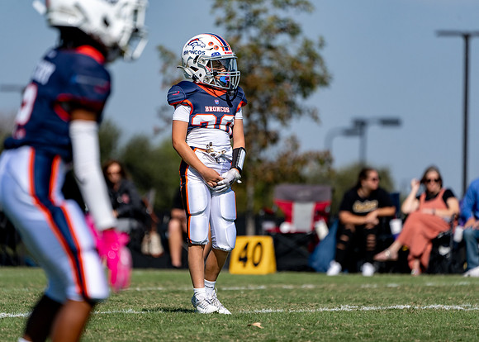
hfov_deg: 4.7
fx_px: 5896
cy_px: 170
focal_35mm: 434
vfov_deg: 3.3
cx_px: 227
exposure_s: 1/2000
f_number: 5.6
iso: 160
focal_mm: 400
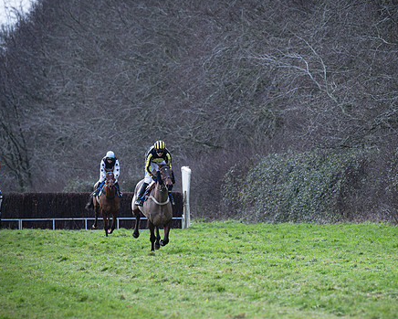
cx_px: 227
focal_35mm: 436
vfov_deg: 3.6
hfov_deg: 4.4
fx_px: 5137
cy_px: 169
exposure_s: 1/1250
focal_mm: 200
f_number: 4
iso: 800
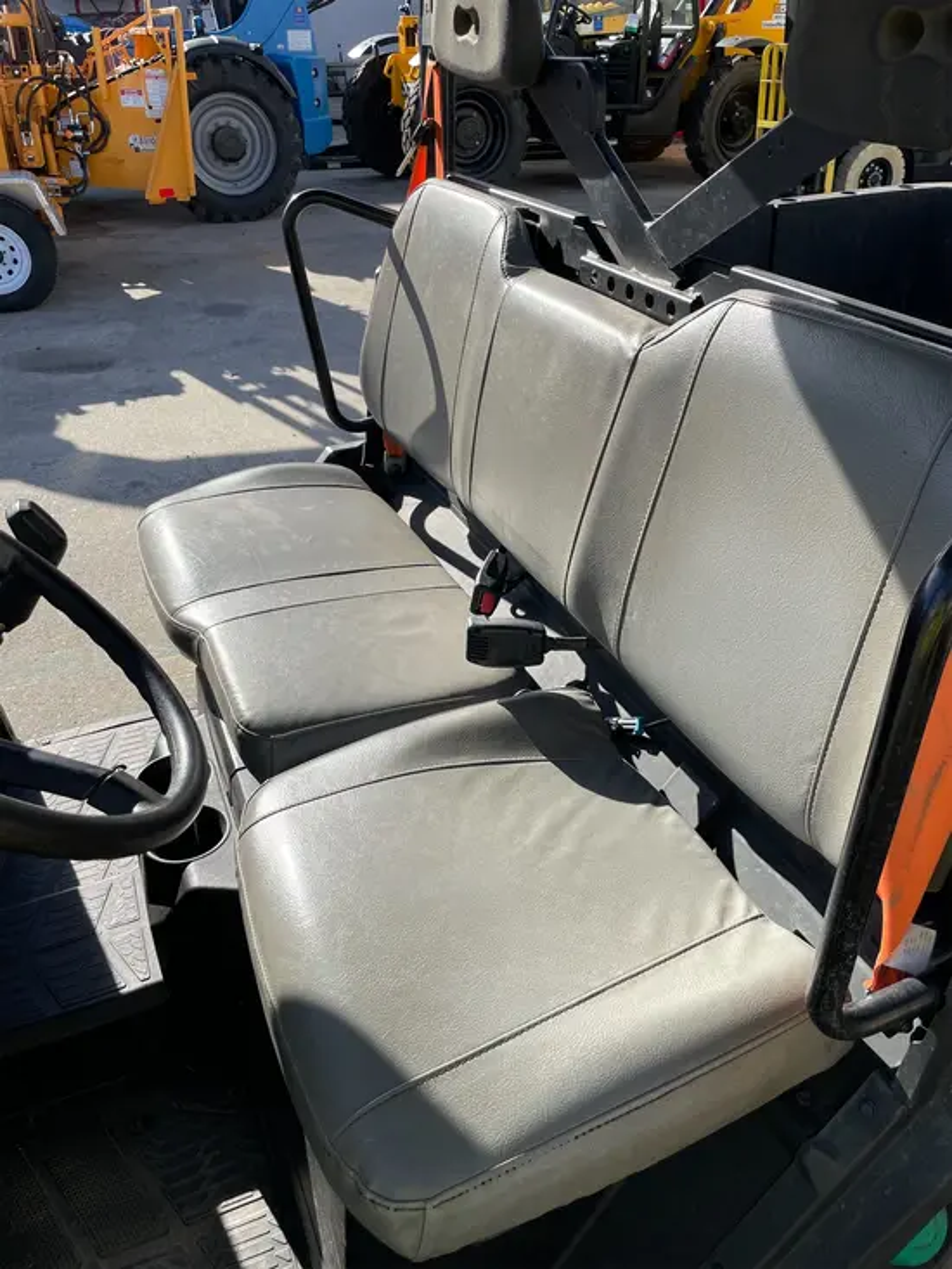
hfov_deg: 53.1
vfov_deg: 67.3
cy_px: 634
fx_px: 953
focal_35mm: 26
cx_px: 476
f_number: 1.6
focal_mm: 4.2
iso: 50
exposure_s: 1/2882
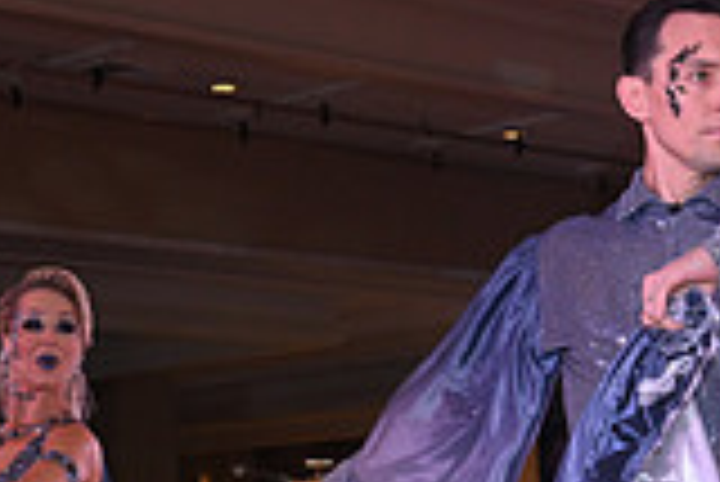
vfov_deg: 10.4
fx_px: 2542
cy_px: 750
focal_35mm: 127
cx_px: 441
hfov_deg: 16.1
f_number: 6.3
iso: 1250
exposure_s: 1/200
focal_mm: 35
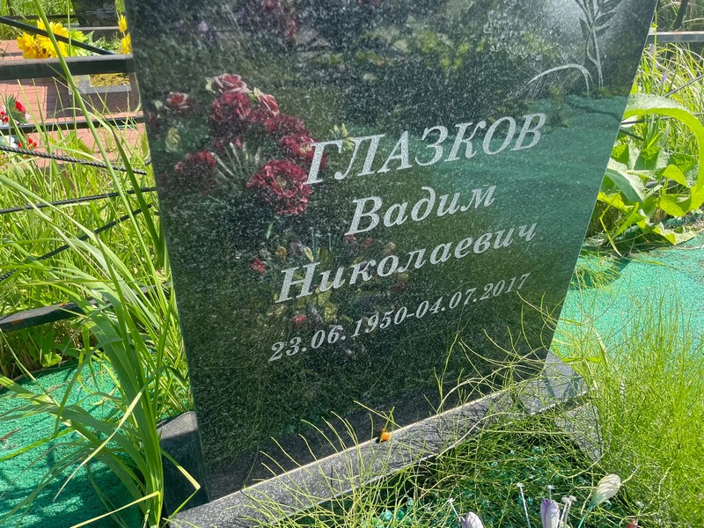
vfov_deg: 53.1
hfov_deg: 67.3
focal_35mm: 26
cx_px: 352
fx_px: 529
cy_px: 264
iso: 32
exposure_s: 1/790
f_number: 1.6
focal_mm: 4.2
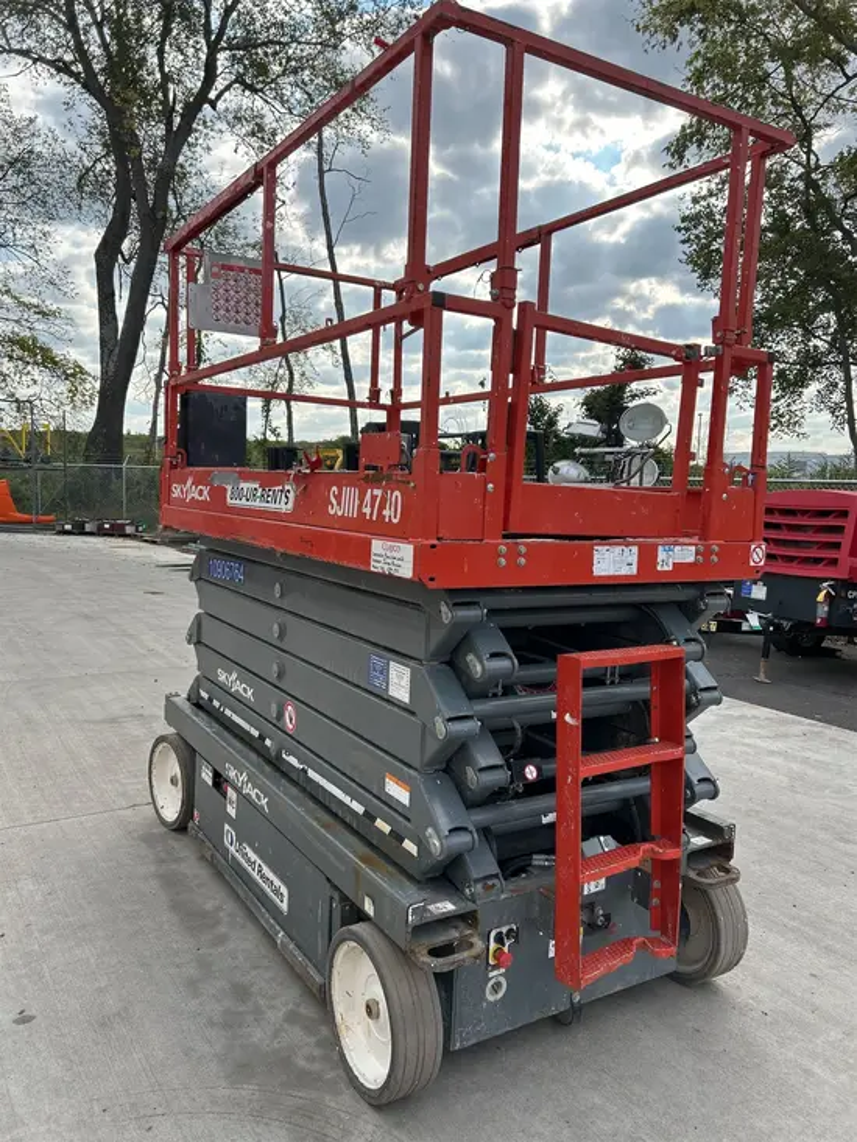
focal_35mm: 26
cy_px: 571
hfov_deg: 53.1
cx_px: 428
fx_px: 858
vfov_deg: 67.3
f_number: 1.5
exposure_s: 1/2252
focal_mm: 5.7
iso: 50
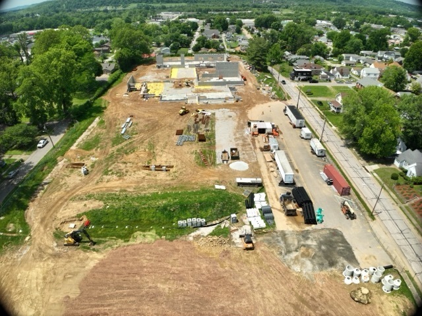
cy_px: 158
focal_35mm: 24
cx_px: 211
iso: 100
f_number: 2.8
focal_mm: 12.29
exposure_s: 1/725
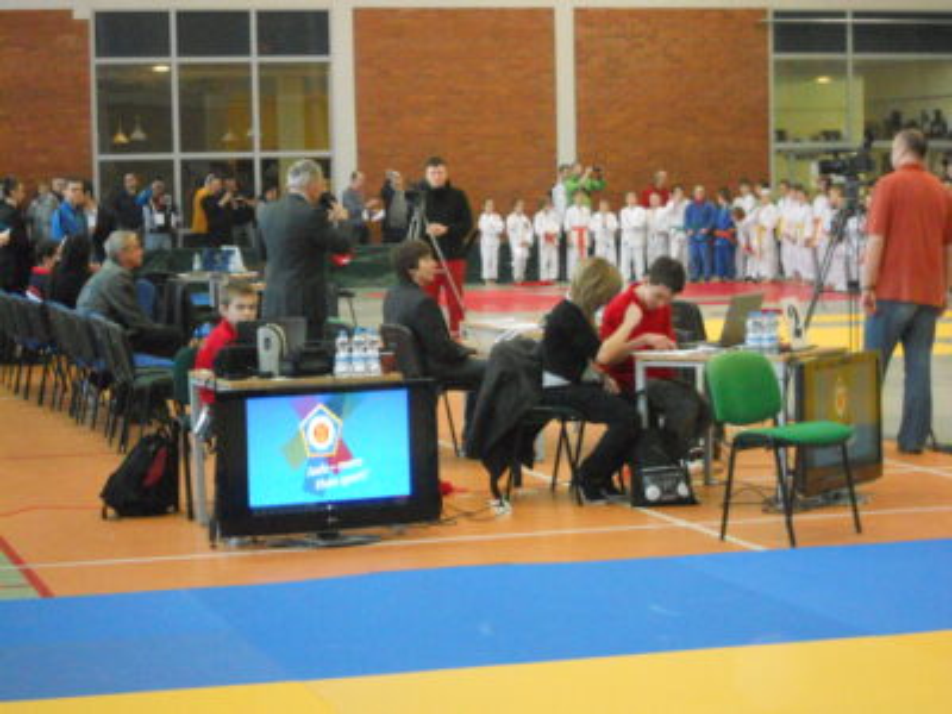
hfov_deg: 21.3
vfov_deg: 16.1
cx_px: 476
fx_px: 2530
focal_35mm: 92
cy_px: 357
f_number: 5.4
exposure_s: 1/60
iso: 1000
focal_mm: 16.5
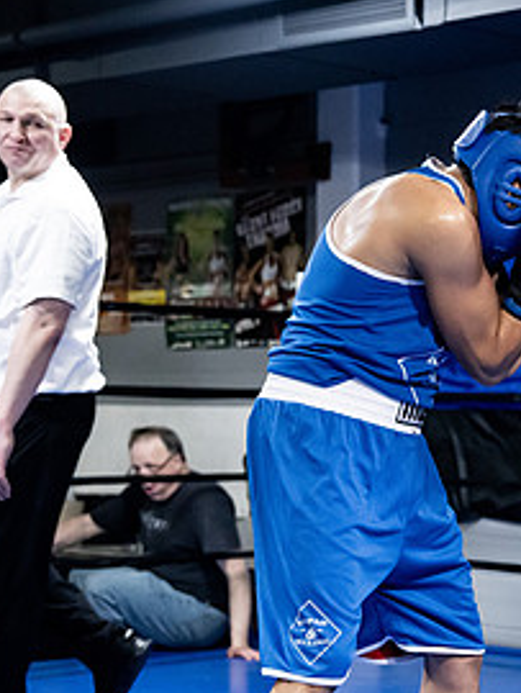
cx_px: 608
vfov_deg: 19.8
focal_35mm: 99
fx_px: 1984
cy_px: 422
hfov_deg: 14.5
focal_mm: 48
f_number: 2.8
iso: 8000
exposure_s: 1/1000
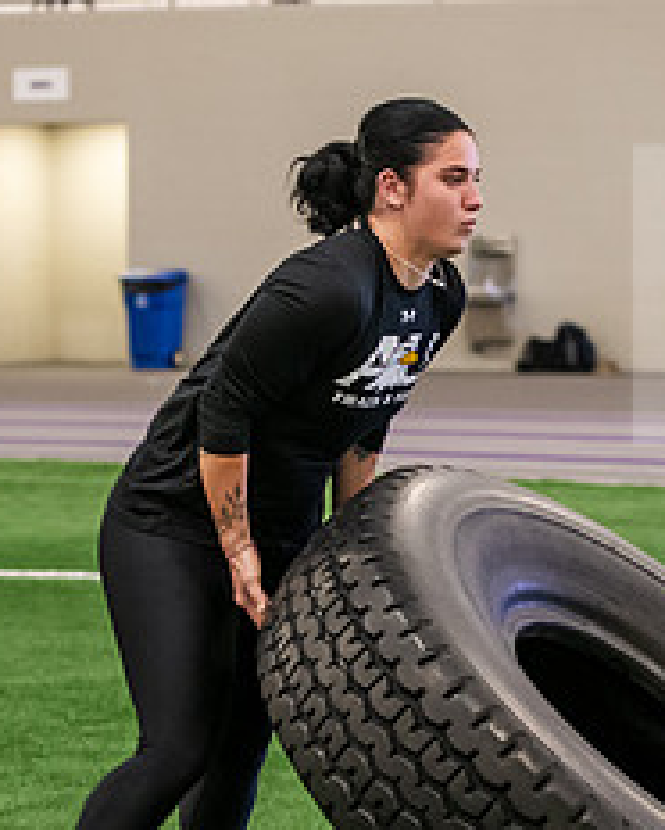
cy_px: 578
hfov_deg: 9.4
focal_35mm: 164
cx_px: 526
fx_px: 4029
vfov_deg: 11.7
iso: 2500
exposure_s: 1/200
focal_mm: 70
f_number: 3.2
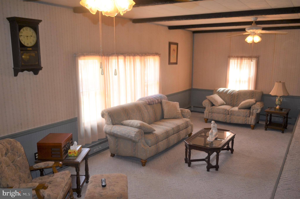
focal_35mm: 30
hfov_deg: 62.0
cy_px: 100
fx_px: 249
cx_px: 150
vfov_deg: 43.4
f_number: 3.8
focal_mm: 20
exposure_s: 1/60
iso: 450
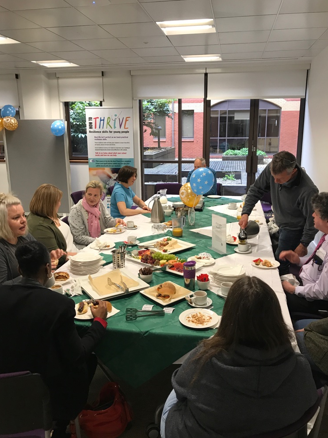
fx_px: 366
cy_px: 223
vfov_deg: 61.6
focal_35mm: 29
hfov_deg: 48.2
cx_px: 165
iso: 40
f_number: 1.8
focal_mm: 3.99
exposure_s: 1/20
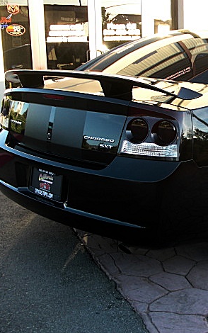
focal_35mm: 52
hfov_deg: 24.0
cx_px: 197
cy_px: 164
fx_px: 471
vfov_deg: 38.9
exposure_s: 1/100
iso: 50
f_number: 2.8
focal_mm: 6.3
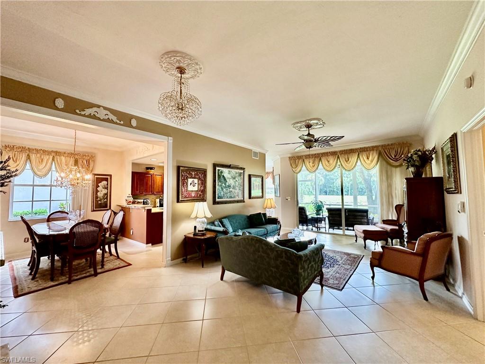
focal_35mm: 14
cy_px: 182
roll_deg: +0.6
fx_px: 196
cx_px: 242
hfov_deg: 102.1
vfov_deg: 85.7
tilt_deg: +4.0
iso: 320
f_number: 2.2
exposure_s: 1/120
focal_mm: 2.22
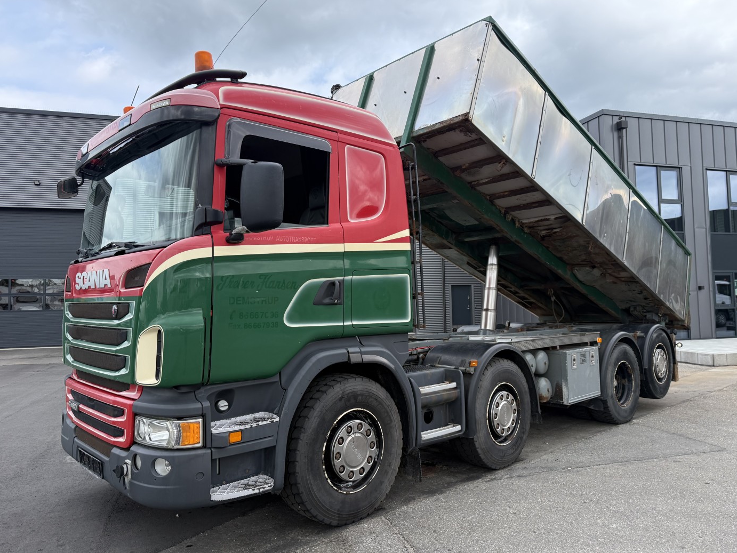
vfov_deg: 54.9
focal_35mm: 25
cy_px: 269
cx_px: 366
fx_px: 532
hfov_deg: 69.4
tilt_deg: +3.2
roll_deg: +0.6
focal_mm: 6.76
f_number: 1.78
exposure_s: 1/2611
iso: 100
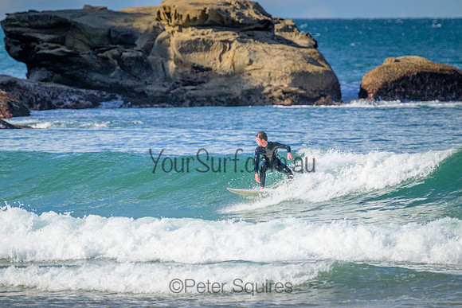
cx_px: 231
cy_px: 154
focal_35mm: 800
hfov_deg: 2.6
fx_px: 10269
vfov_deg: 1.7
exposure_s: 1/1250
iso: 2500
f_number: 11
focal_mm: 800
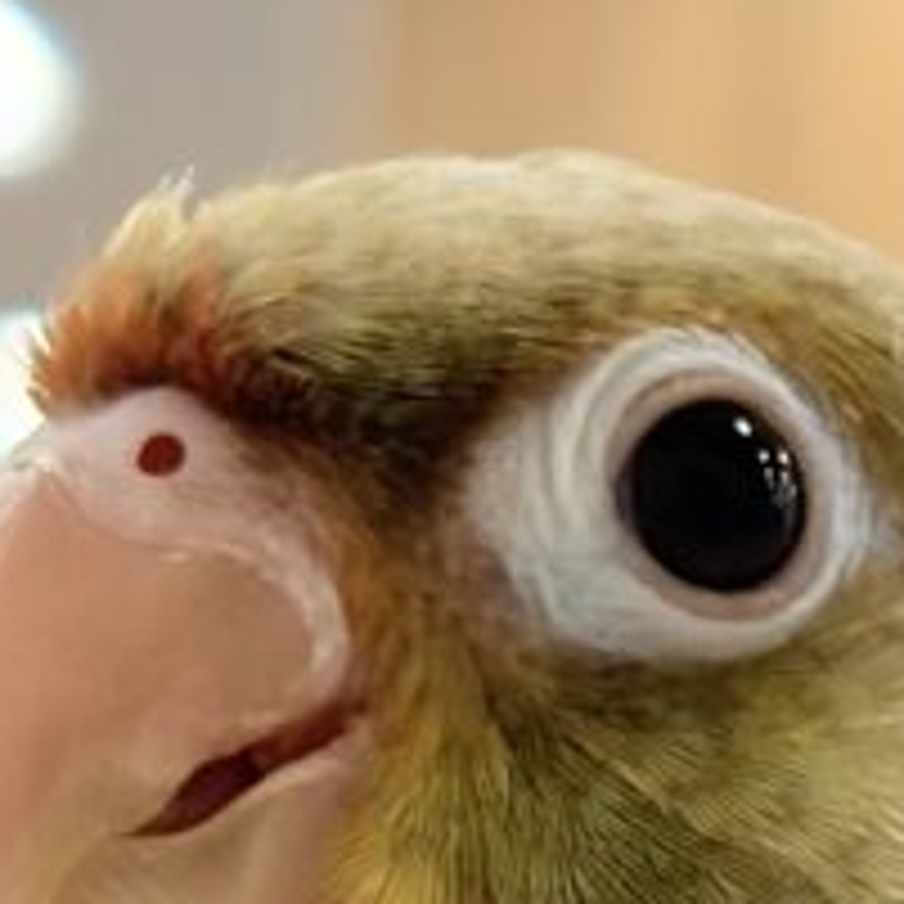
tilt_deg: +4.1
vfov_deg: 6.3
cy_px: 1453
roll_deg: -3.3
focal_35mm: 275
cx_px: 1489
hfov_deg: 6.3
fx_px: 8125
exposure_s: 1/100
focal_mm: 5.96
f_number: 1.6
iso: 80
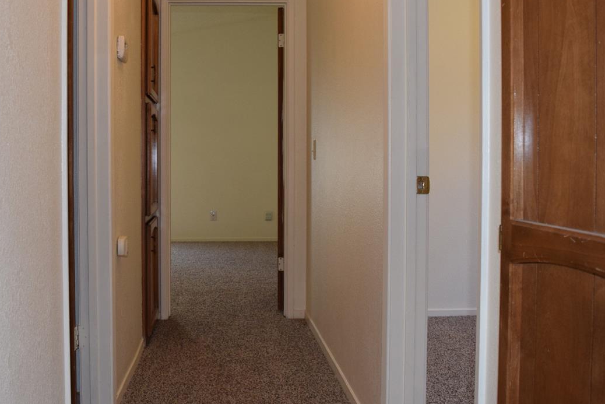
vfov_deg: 34.2
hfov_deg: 49.0
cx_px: 223
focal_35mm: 39
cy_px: 182
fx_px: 656
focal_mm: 18
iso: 800
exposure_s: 1/100
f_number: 5
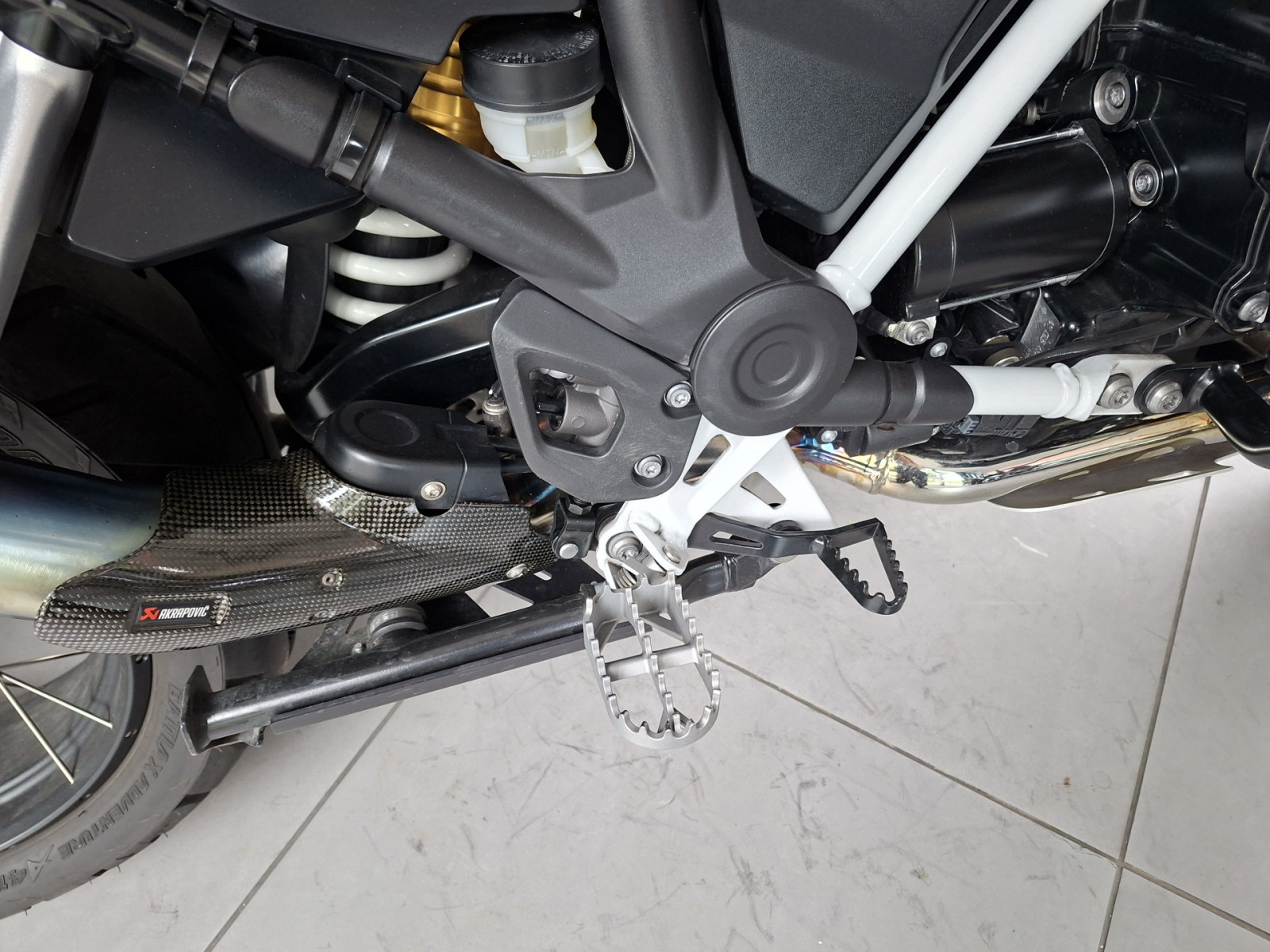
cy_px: 476
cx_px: 635
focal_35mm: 23
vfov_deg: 58.9
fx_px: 844
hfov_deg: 73.9
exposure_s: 1/100
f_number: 1.8
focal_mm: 5.54
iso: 320
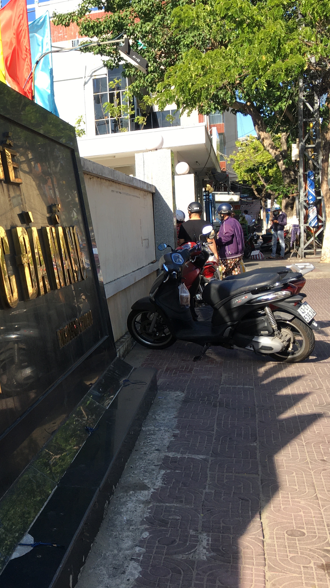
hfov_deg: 26.1
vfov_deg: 47.4
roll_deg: +4.7
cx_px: -7
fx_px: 669
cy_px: 291
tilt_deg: -3.5
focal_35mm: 43
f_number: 2.2
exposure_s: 1/519
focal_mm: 4.15
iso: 25
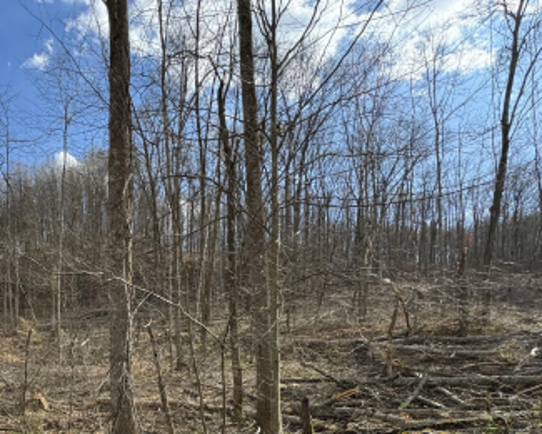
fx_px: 449
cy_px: 382
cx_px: 124
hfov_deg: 58.4
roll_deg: +0.1
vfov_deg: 46.9
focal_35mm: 28
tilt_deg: +3.1
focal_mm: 2.22
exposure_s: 1/596
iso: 40
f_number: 2.2
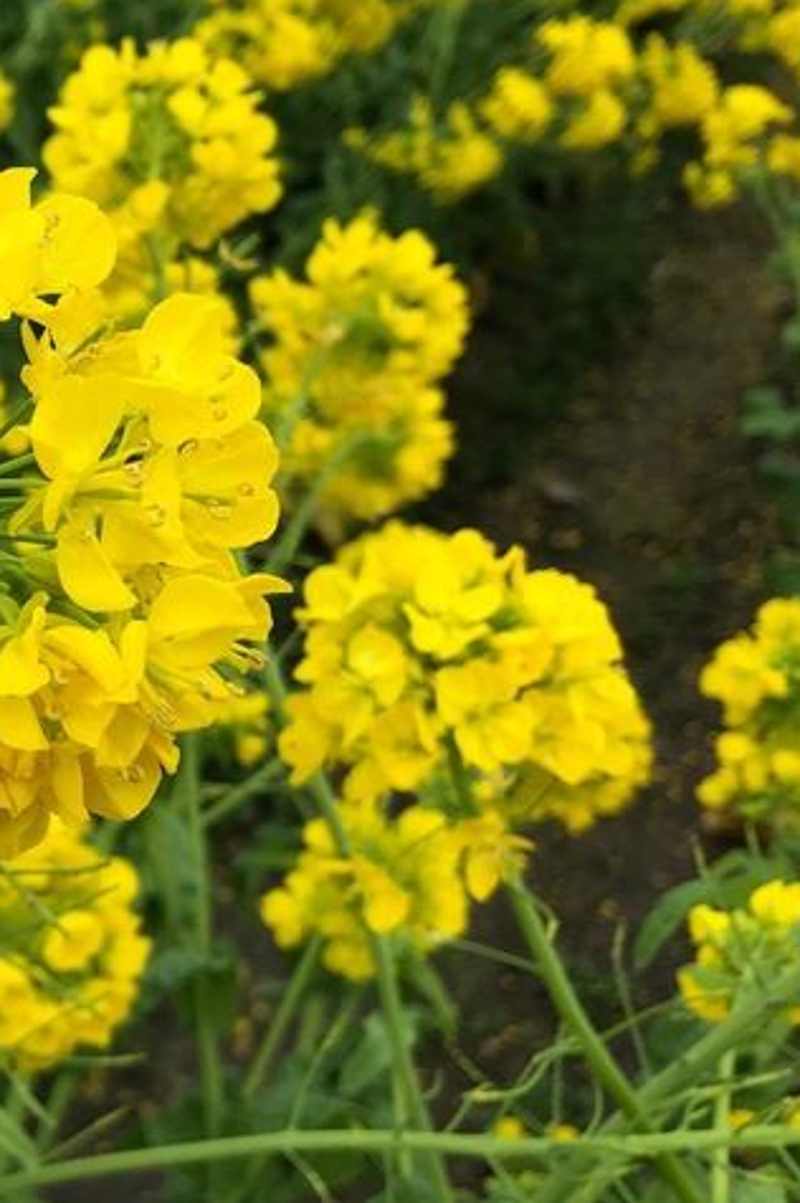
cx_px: -125
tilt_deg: -34.2
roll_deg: -0.3
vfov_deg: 39.6
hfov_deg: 24.7
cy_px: 586
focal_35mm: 50
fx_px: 1669
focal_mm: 3.99
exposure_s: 1/540
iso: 20
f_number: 1.8
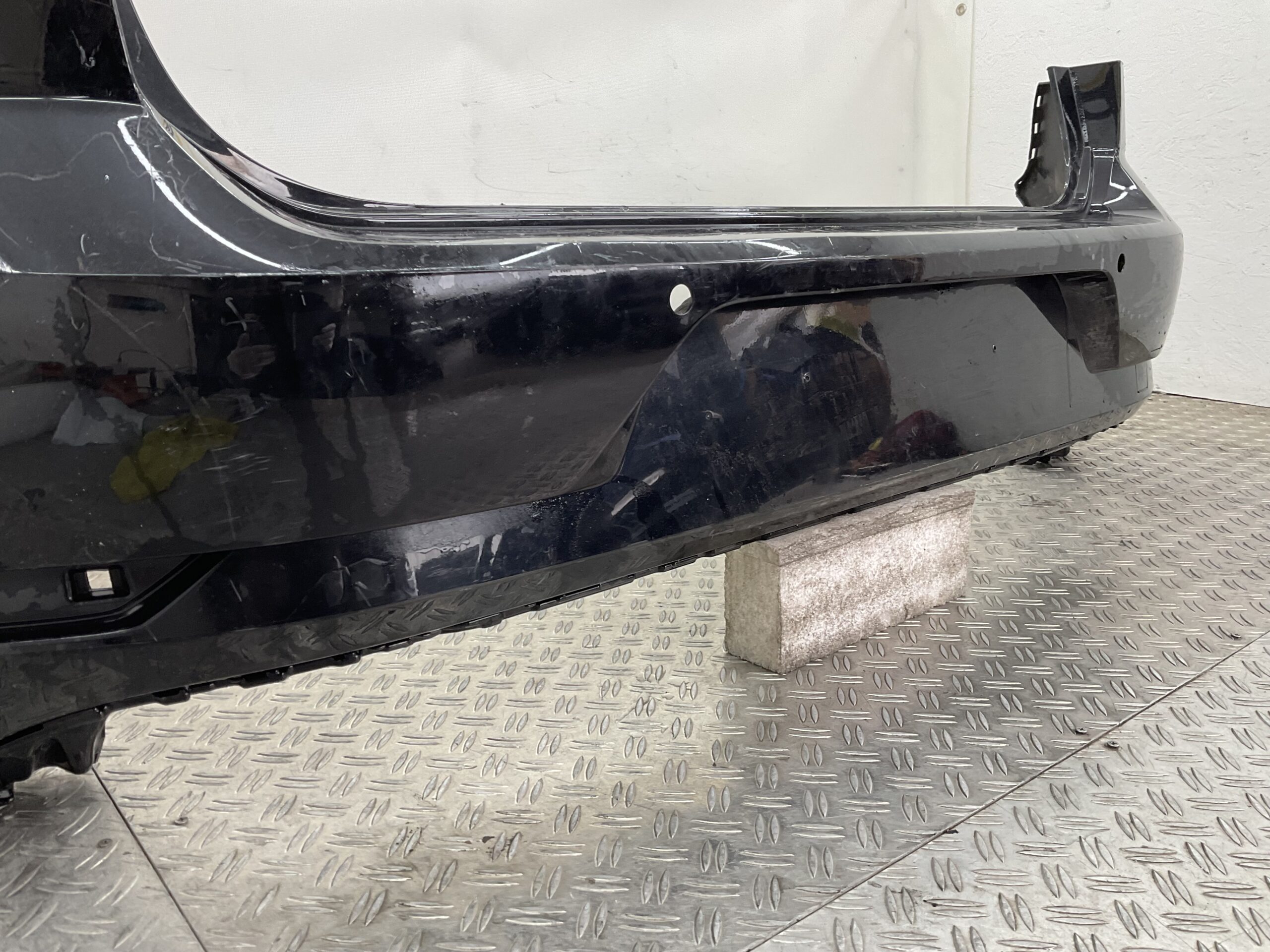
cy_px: 476
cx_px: 635
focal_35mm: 29
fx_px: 1064
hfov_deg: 61.7
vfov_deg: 48.2
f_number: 1.8
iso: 32
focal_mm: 3
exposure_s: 1/100
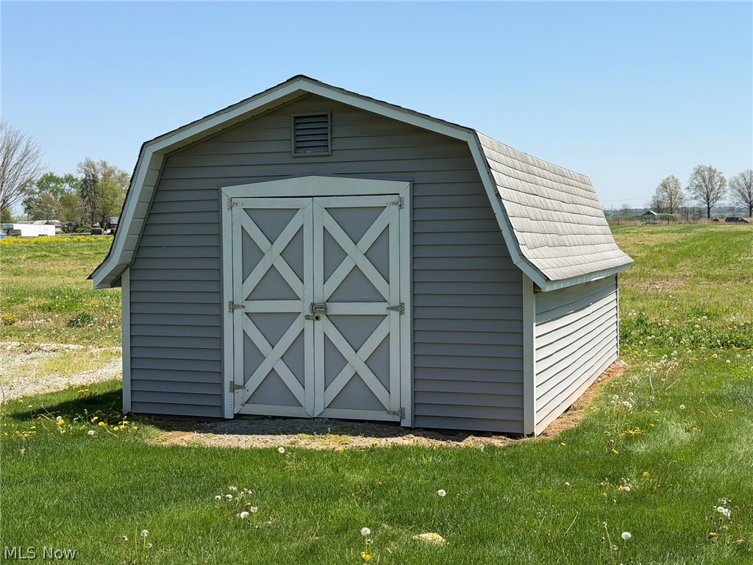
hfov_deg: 39.7
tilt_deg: -3.1
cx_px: 376
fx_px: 1044
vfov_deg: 30.3
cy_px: 282
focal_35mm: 48
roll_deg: +1.2
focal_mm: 6.76
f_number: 1.78
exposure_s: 1/3891
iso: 64
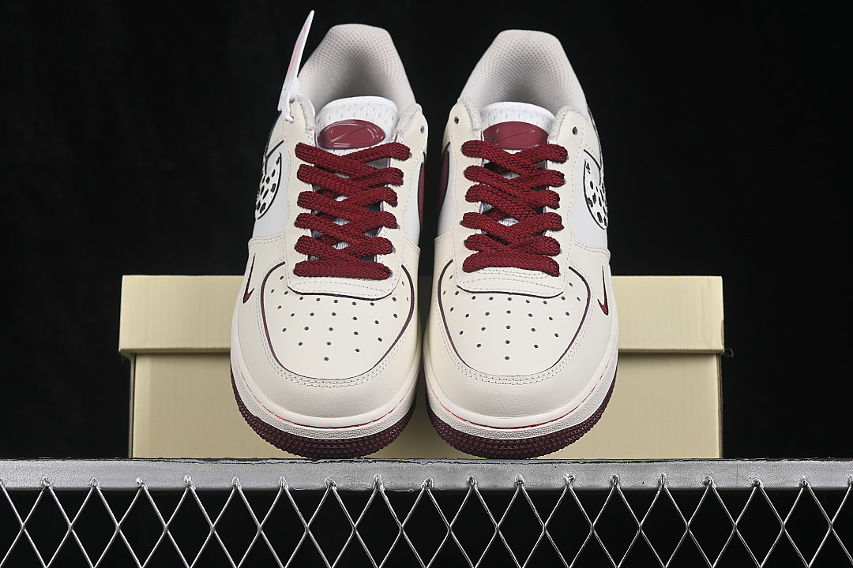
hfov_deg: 27.0
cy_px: 284
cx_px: 426
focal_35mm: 75
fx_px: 1777
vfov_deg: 18.2
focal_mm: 50
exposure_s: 1/80
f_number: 8
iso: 160
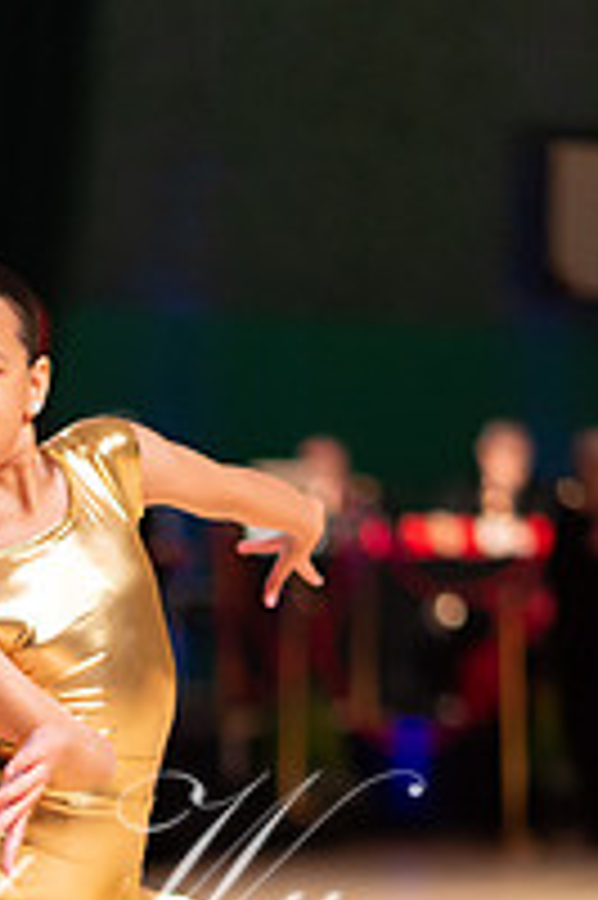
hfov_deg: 7.1
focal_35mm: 191
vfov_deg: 10.6
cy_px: 976
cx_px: -38
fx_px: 4767
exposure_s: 1/1000
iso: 3200
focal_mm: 85
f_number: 1.8
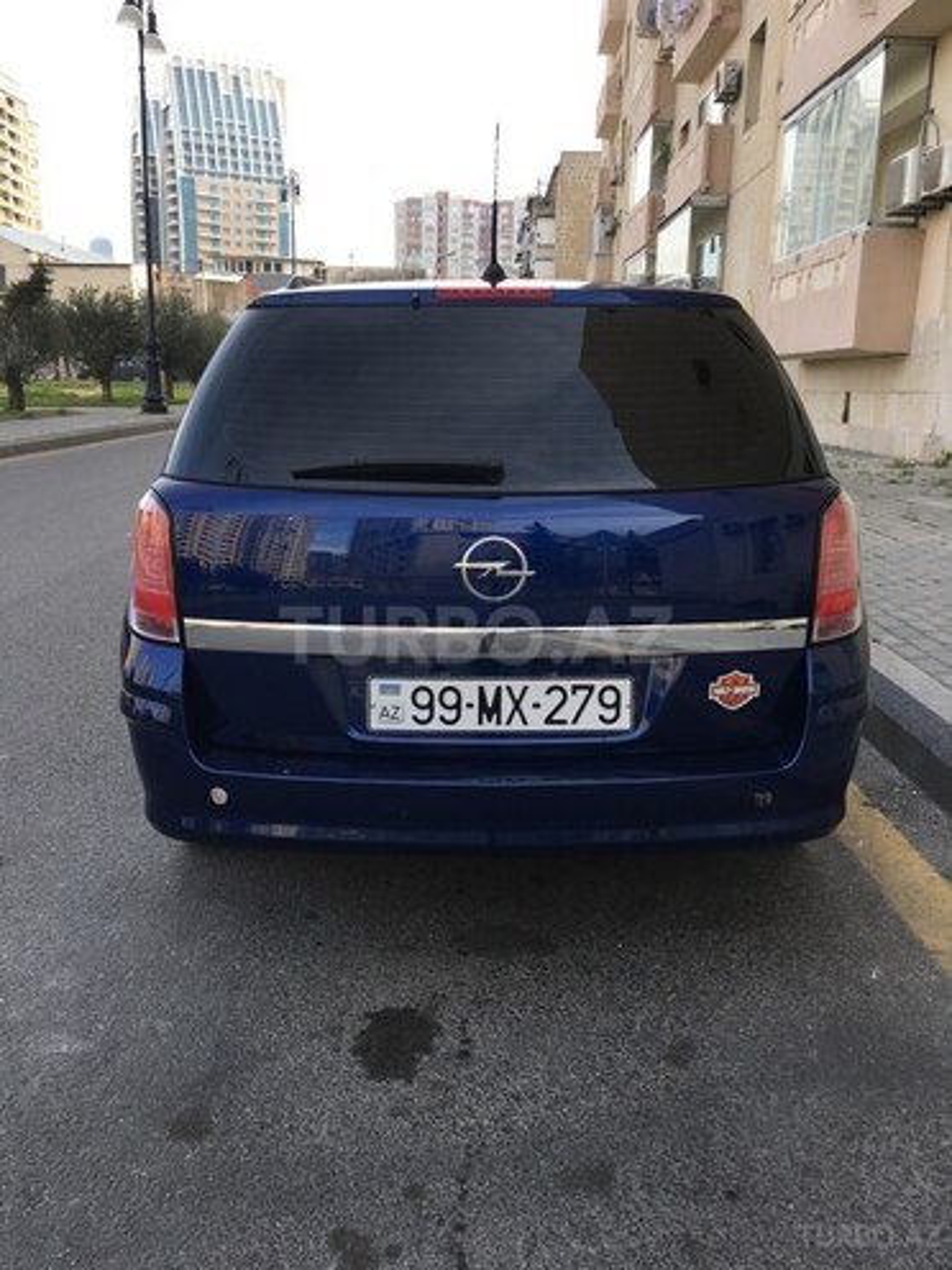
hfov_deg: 48.2
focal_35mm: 29
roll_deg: -1.9
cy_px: 635
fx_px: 1063
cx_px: 476
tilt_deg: -16.3
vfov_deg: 61.7
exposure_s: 1/225
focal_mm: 4.15
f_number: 2.2
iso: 25
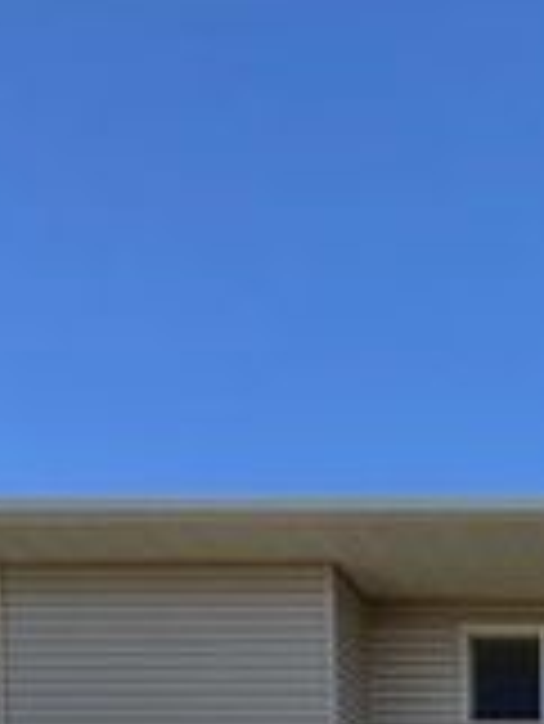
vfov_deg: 20.8
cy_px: 1347
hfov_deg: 18.7
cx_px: 1016
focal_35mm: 58
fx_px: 1214
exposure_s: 1/1078
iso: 50
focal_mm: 2.22
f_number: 2.2
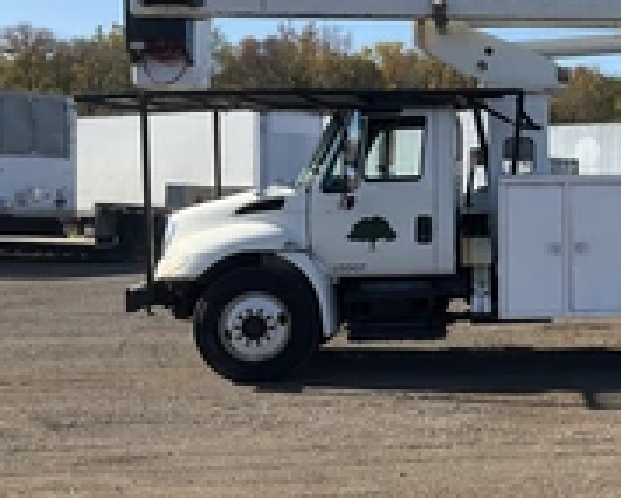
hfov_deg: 27.6
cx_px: 642
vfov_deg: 23.8
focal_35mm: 64
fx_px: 1178
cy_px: 168
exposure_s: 1/1490
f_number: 1.8
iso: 25
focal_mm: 3
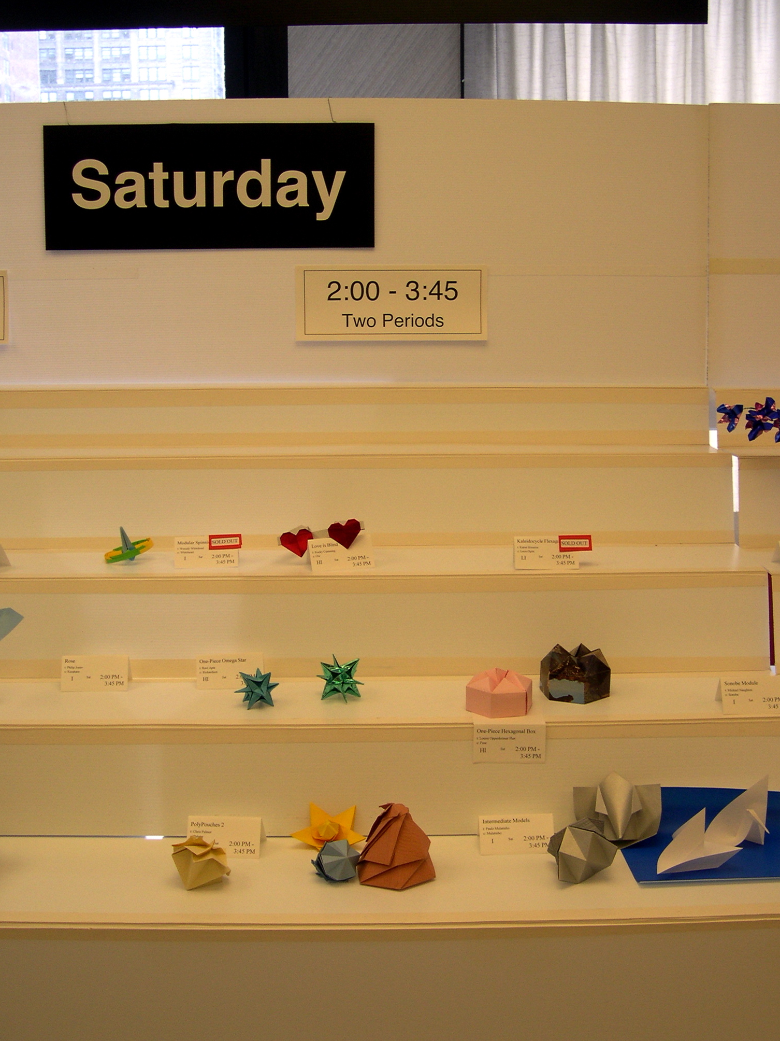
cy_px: 508
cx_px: 427
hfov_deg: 33.6
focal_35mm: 43
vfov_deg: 43.8
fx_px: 1292
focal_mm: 8
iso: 100
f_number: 2.8
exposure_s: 1/104
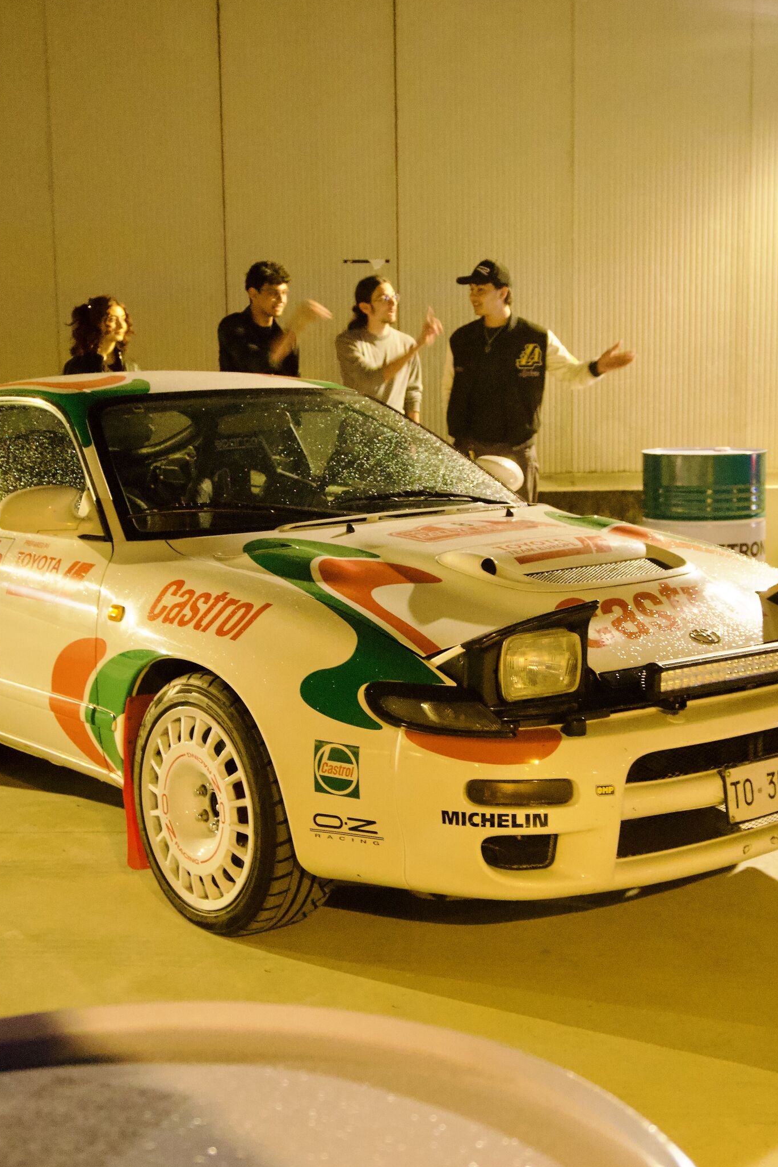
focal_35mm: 49
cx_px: 419
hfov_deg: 27.5
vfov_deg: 40.3
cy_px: 647
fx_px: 1589
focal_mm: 28
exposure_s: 1/13
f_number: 4.5
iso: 6400
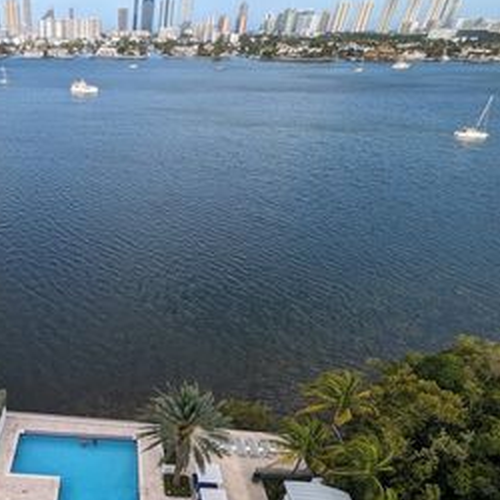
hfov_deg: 59.7
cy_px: 352
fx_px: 376
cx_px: 74
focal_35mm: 23
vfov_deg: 64.6
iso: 45
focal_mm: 1.95
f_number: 2.2
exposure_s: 1/1114
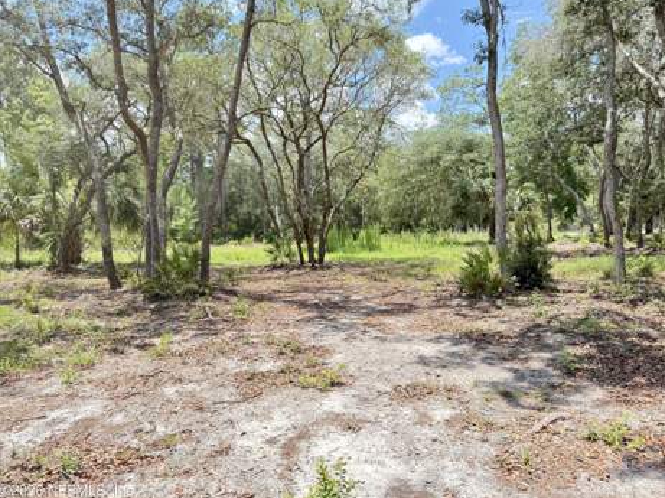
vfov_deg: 54.8
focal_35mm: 25
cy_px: 253
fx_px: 480
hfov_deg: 69.4
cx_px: 345
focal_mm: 6.76
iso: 100
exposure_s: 1/1410
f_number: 1.78
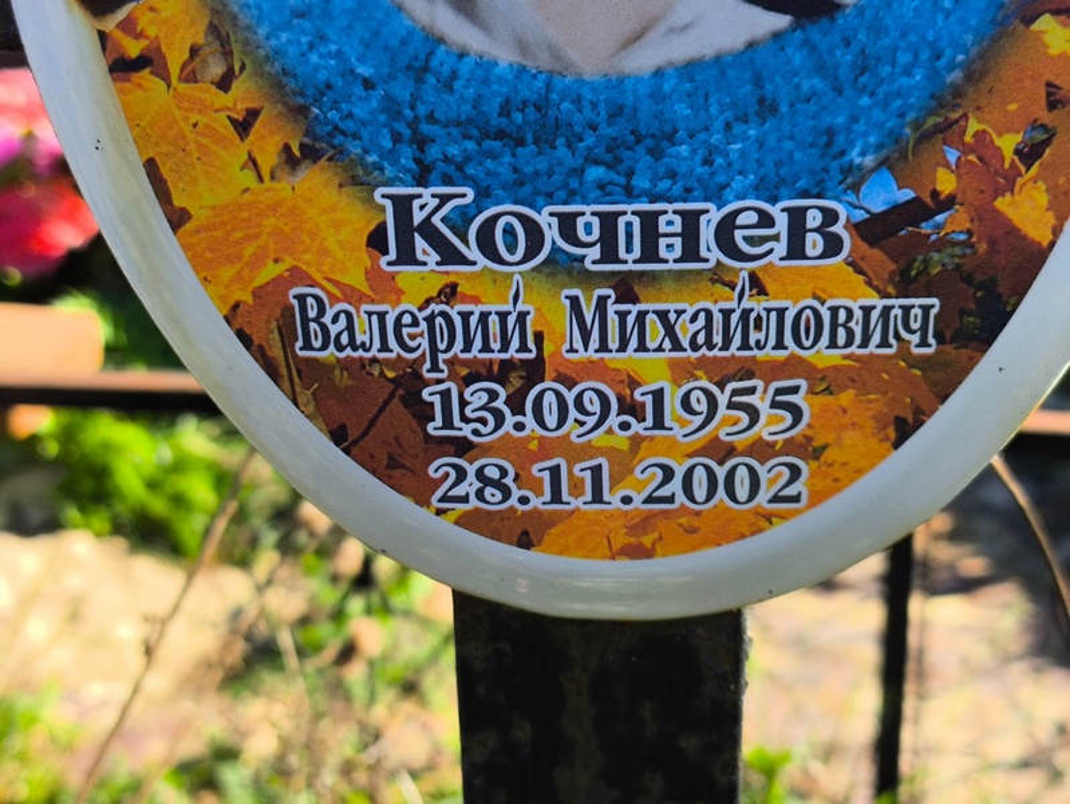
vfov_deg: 29.1
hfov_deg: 38.2
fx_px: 1546
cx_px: 535
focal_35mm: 50
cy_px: 402
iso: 50
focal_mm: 4.71
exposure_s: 1/532
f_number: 1.7
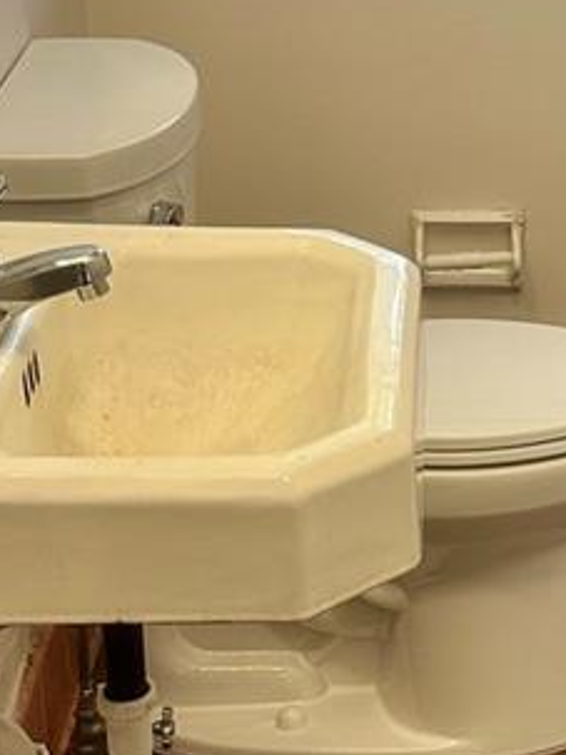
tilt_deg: -21.3
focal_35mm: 95
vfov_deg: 20.7
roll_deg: -3.3
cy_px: 349
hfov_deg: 15.0
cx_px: 676
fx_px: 2073
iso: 100
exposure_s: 1/120
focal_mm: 6.86
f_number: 1.78
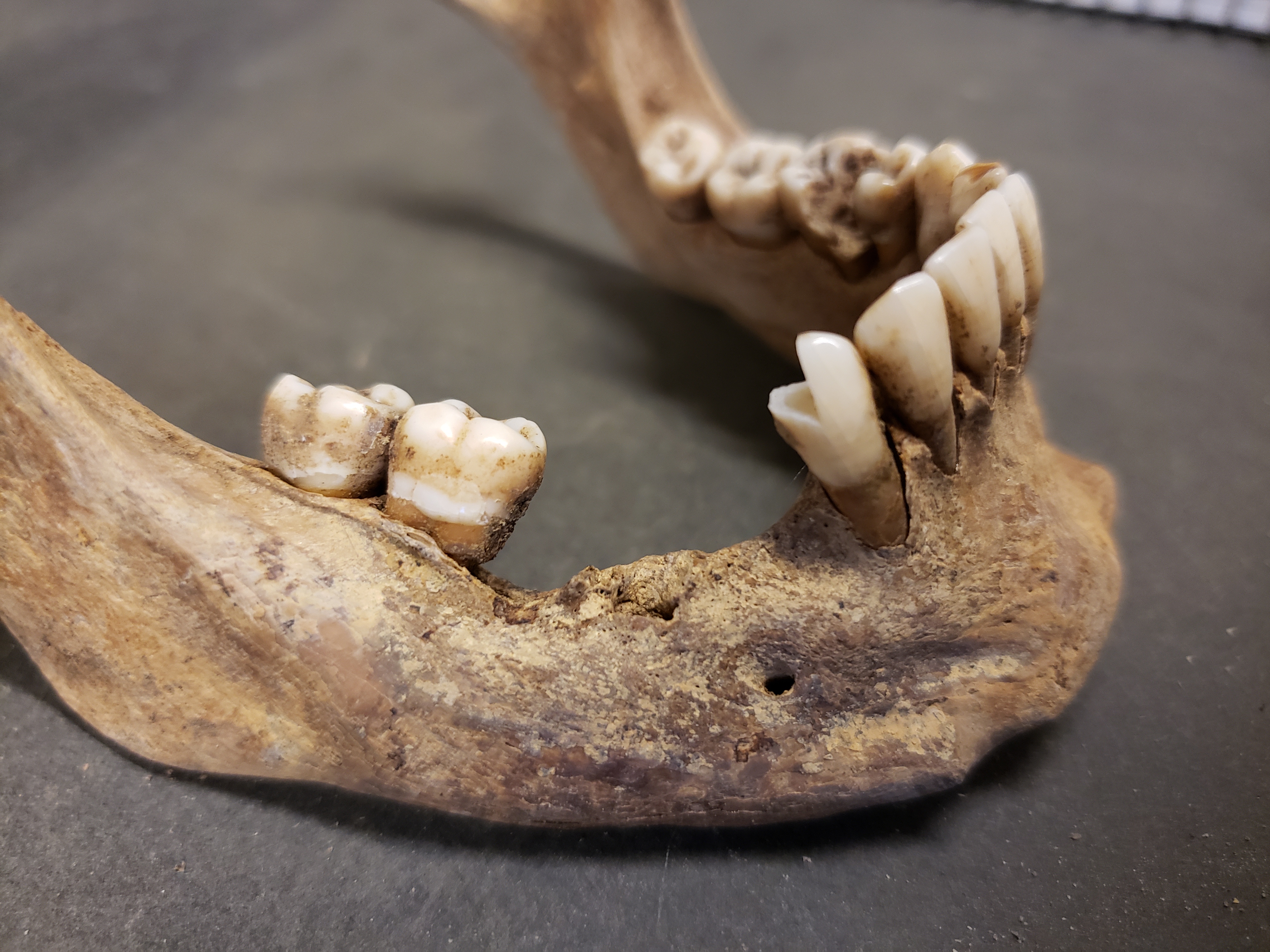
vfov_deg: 53.1
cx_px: 635
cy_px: 476
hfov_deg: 67.3
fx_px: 954
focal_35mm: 26
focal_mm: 4.3
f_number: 1.5
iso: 250
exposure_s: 1/15
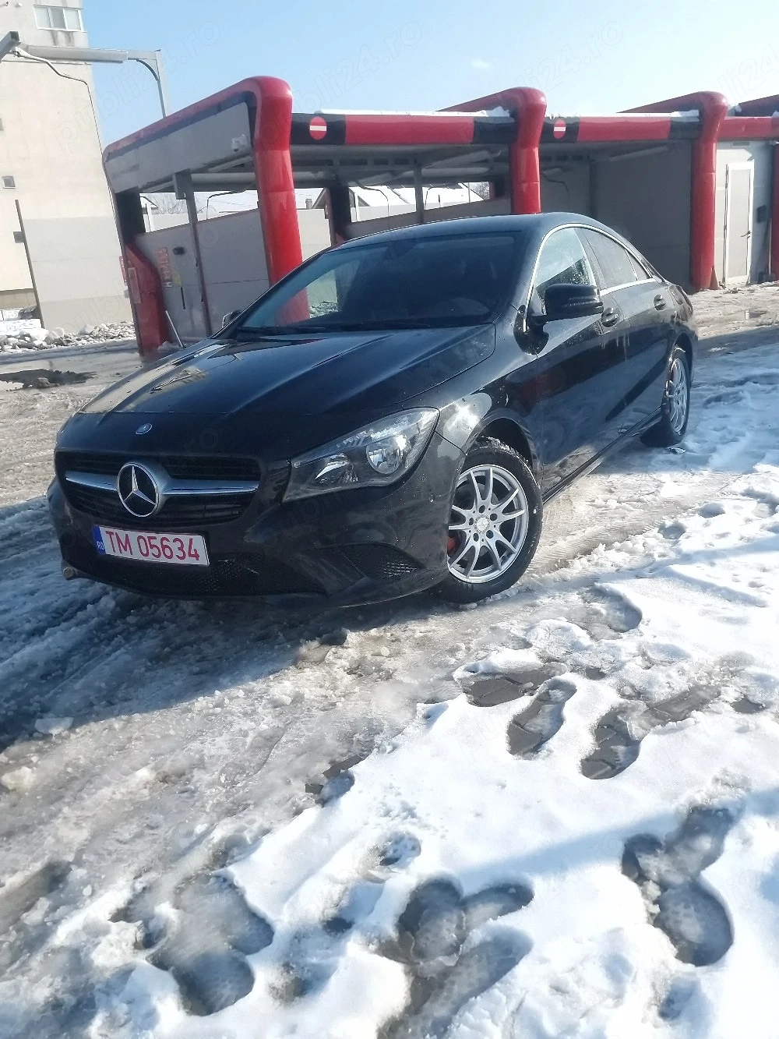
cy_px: 520
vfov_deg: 73.9
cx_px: 390
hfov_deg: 58.9
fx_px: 690
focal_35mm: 23
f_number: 1.8
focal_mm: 6.4
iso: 640
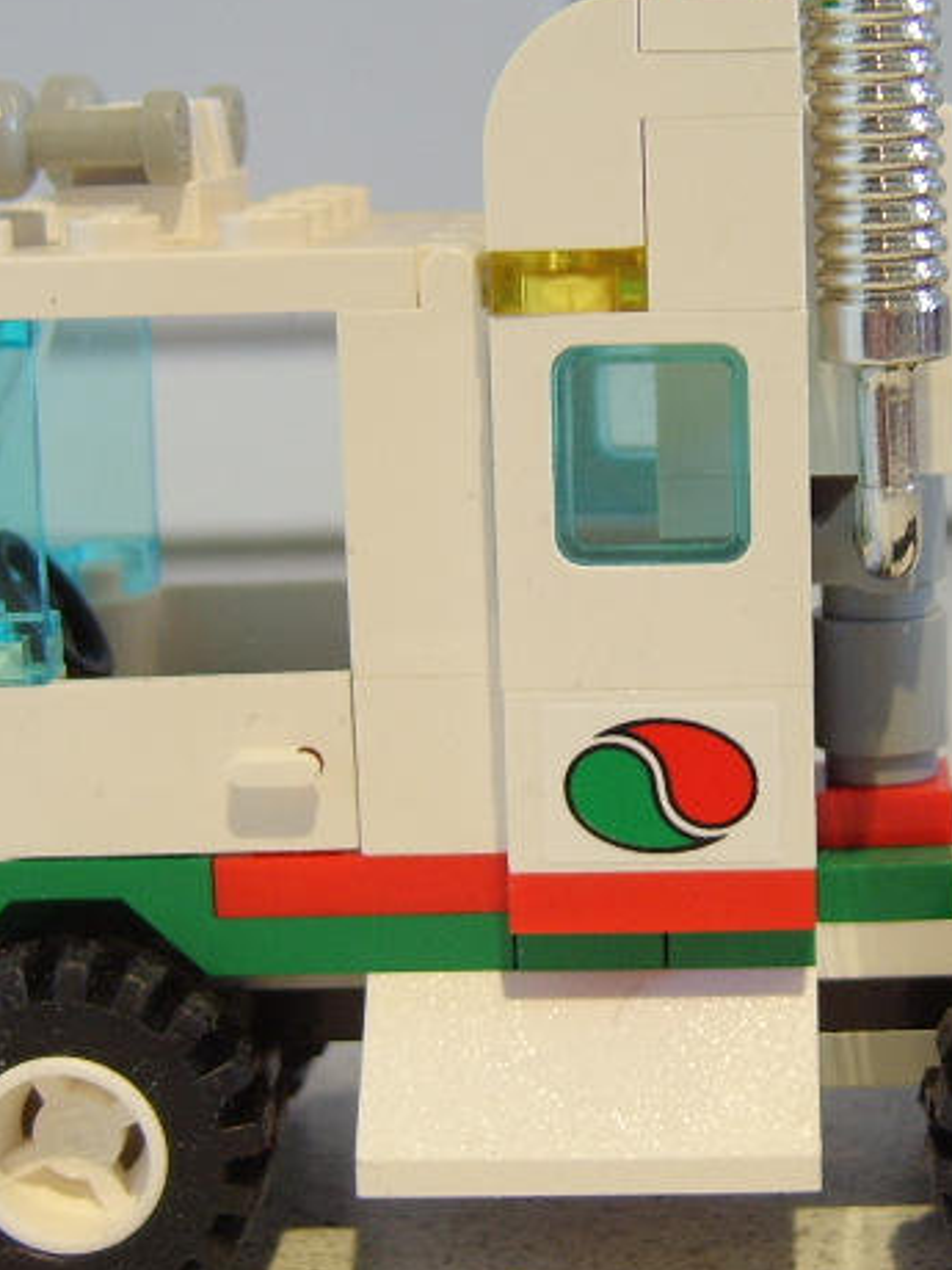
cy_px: 555
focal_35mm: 69
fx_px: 2530
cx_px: 704
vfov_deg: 28.1
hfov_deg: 21.1
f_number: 2.7
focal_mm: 8.13
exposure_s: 1/19
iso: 100
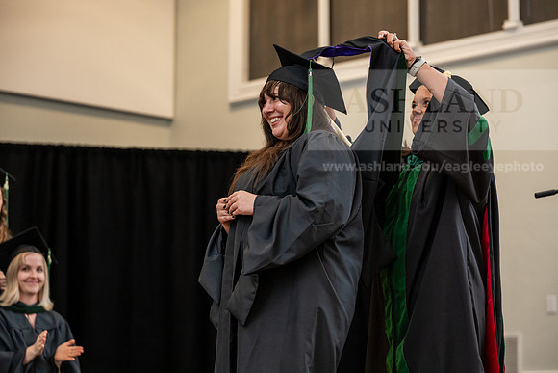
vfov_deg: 14.6
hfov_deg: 21.7
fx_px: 1457
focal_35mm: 94
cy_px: 186
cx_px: 279
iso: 1600
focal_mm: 94
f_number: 3.5
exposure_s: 1/200
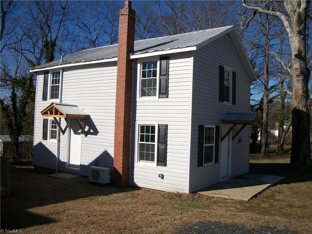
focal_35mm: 32
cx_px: 156
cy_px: 117
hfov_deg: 56.8
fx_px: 288
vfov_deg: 44.2
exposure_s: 1/320
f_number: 8.8
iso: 80
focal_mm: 5.7
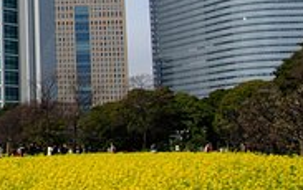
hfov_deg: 25.1
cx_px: -22
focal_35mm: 77
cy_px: 26
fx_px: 637
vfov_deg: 16.8
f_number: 11
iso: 200
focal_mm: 18
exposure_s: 1/250
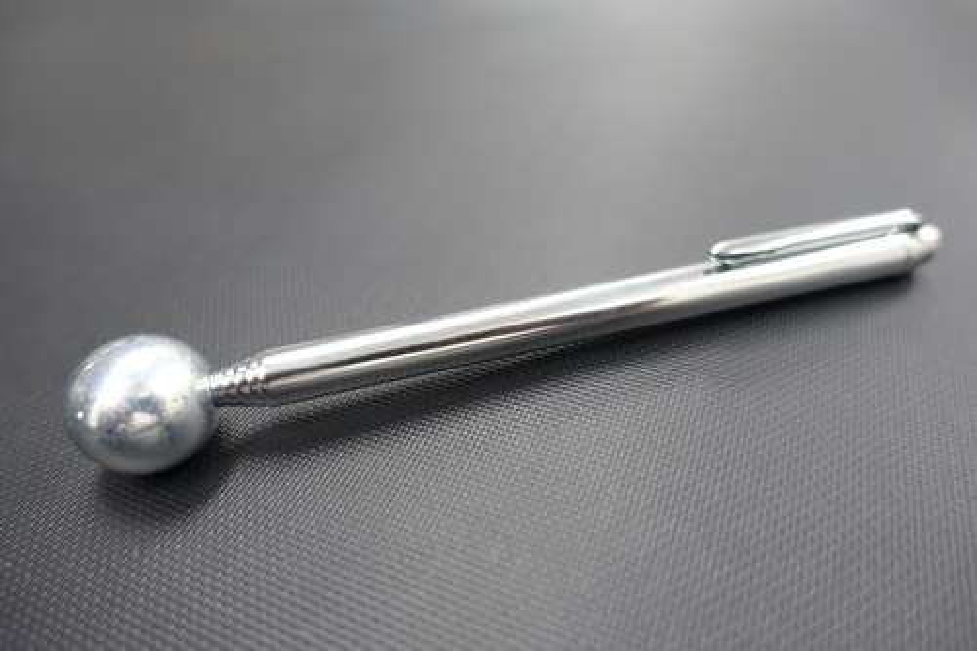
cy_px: 326
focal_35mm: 24
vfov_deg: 53.1
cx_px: 488
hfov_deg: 73.8
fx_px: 651
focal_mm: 8.8
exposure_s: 1/30
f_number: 1.8
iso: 125
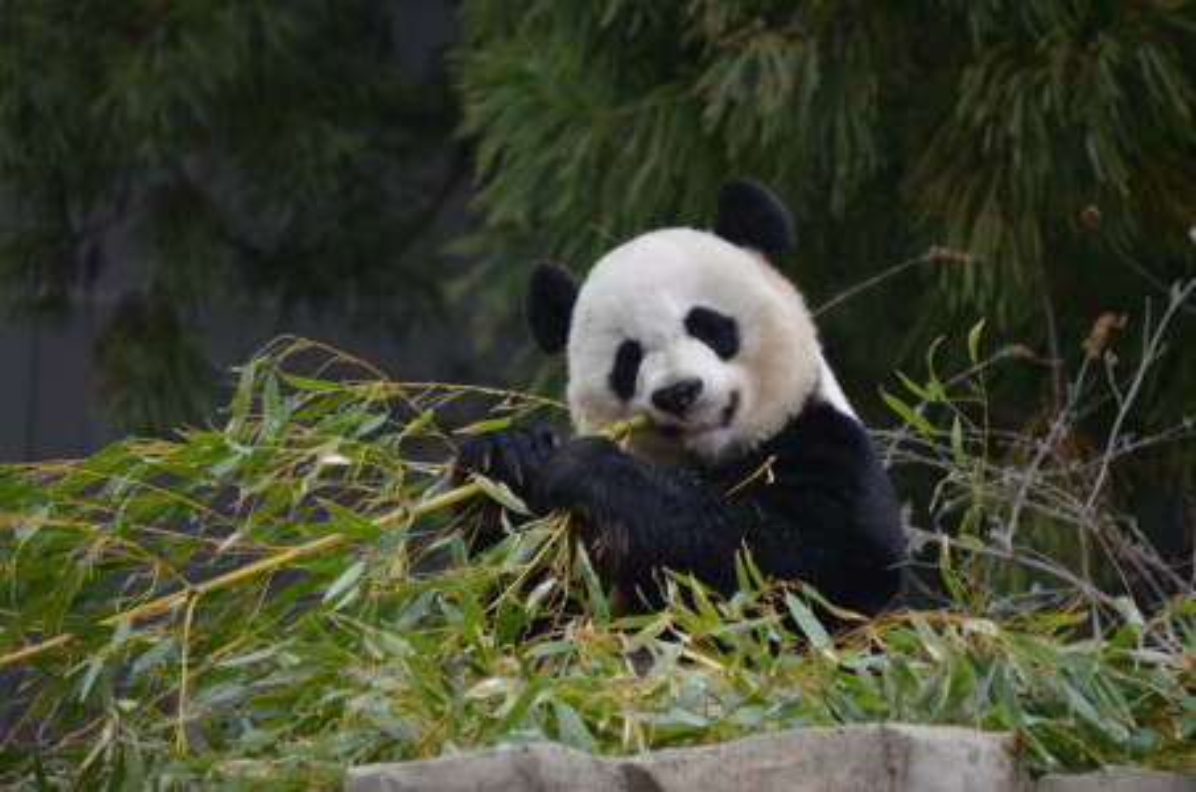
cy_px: 396
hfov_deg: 6.9
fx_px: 9946
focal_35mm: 300
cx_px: 598
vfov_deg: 4.6
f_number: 5.6
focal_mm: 200
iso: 900
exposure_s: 1/500
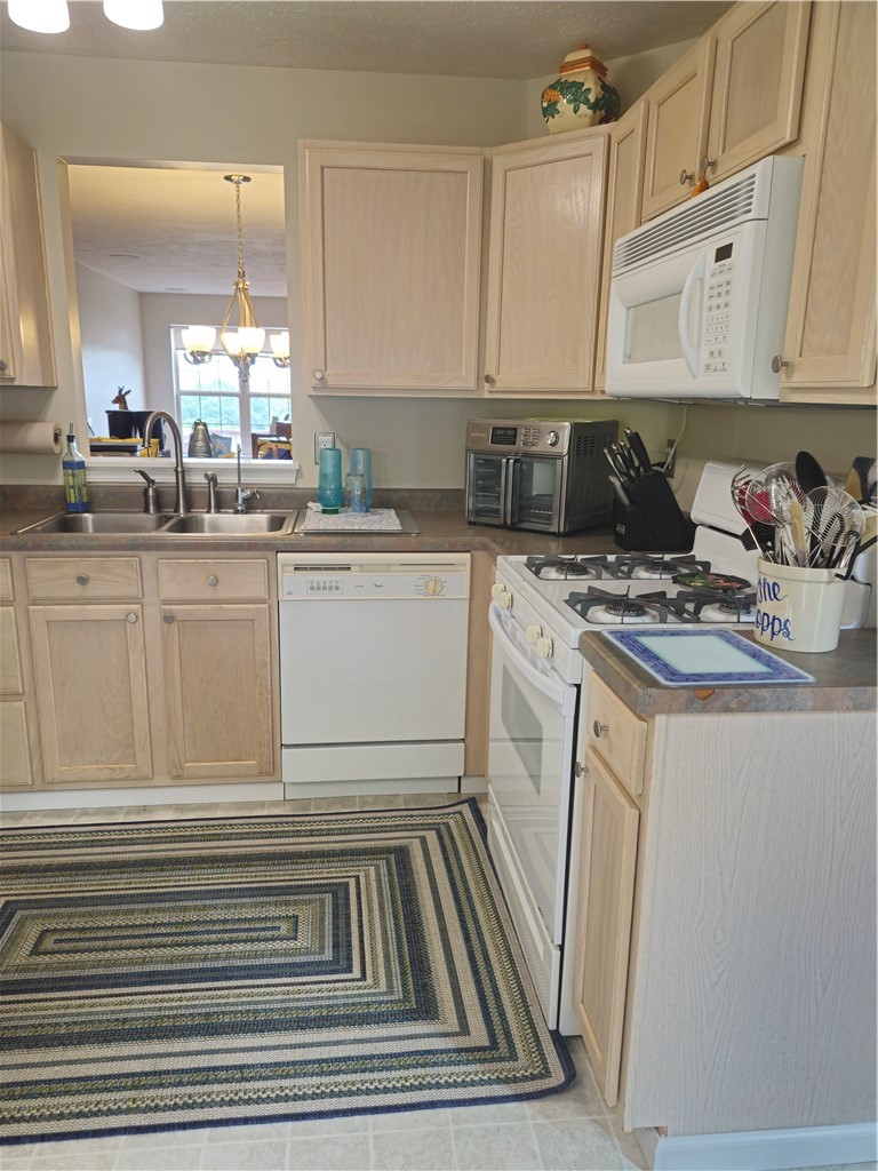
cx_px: 439
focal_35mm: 23
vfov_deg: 73.9
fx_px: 778
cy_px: 586
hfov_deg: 58.9
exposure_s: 1/60
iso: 100
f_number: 1.8
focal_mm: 5.54
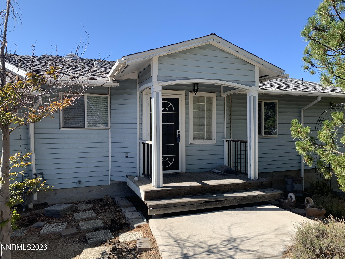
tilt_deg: -0.4
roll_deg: +0.0
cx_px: 172
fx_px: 259
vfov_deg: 53.1
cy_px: 130
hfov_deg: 67.3
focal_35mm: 26
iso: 25
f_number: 1.8
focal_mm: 4.25
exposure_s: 1/1065
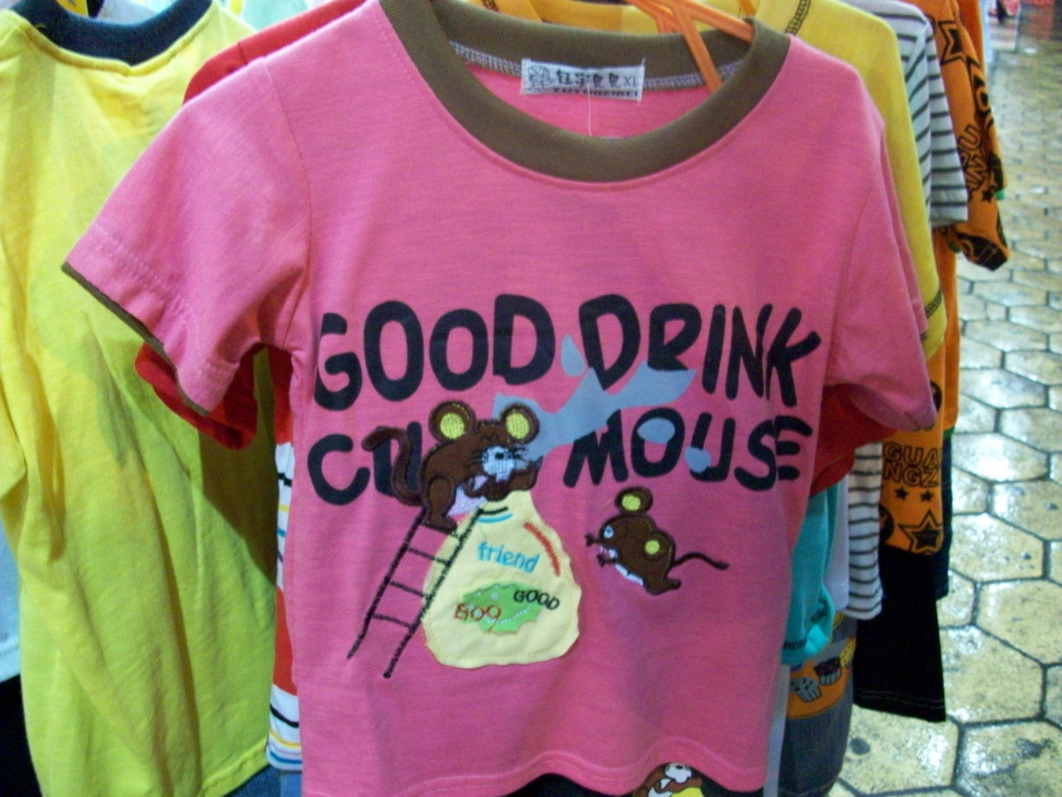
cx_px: 531
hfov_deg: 54.0
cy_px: 398
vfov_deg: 41.8
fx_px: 1043
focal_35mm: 34
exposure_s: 1/8
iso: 320
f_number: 2.8
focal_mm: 5.7
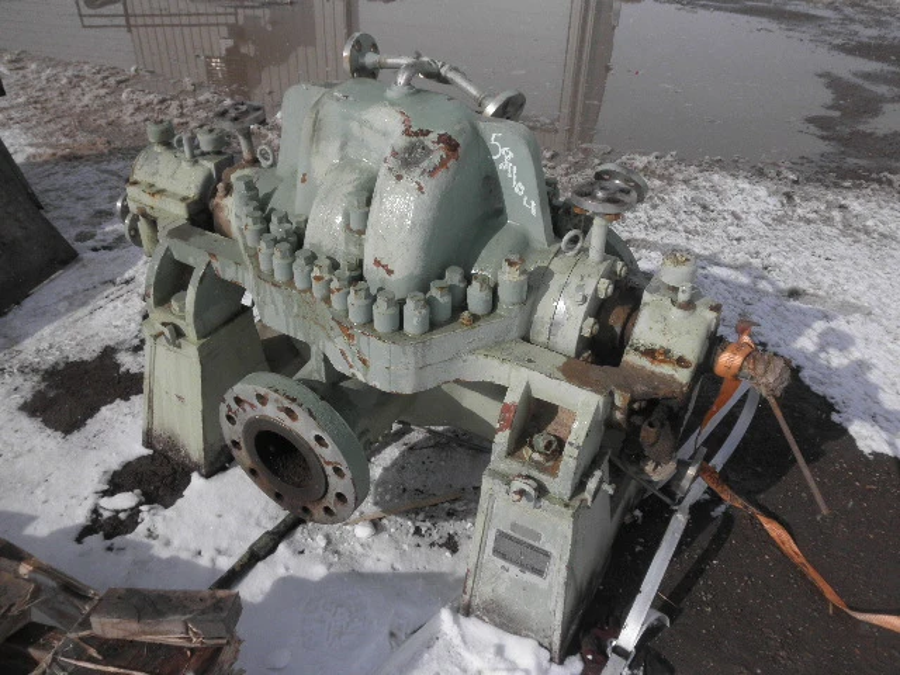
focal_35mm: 28
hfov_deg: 63.4
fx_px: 728
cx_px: 450
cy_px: 338
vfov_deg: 49.7
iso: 64
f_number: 8.5
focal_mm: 5
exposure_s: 1/320
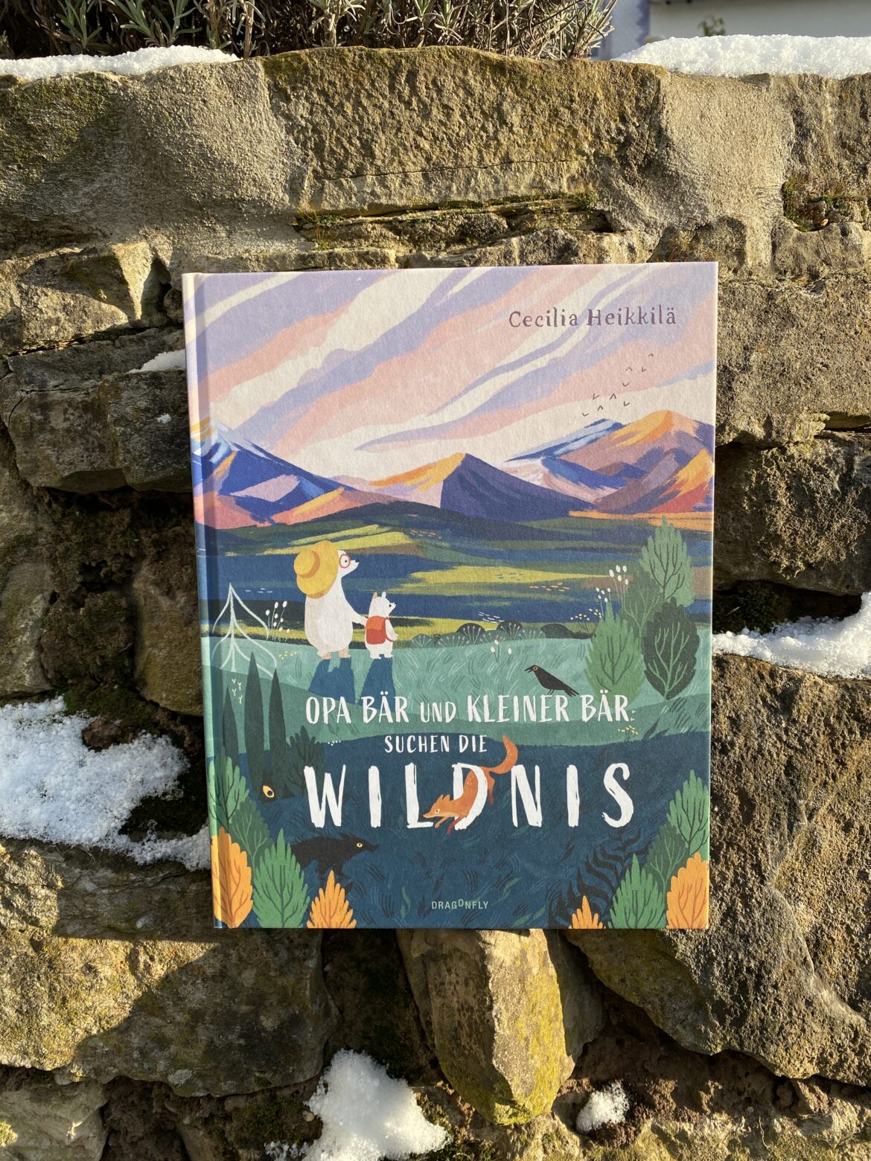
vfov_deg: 67.3
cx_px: 436
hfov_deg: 53.1
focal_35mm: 26
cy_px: 580
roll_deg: +1.7
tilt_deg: -14.2
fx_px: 872
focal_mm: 4.25
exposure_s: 1/858
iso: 32
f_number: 1.8
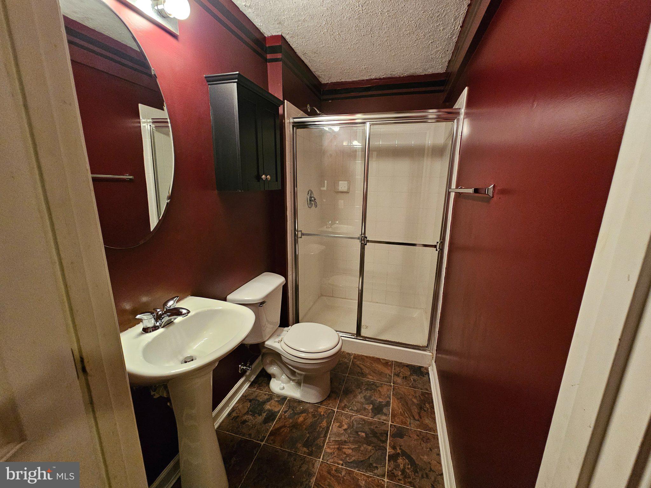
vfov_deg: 89.9
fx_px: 244
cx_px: 326
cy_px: 244
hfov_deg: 106.2
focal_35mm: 13
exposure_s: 1/30
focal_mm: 2.2
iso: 640
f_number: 2.2
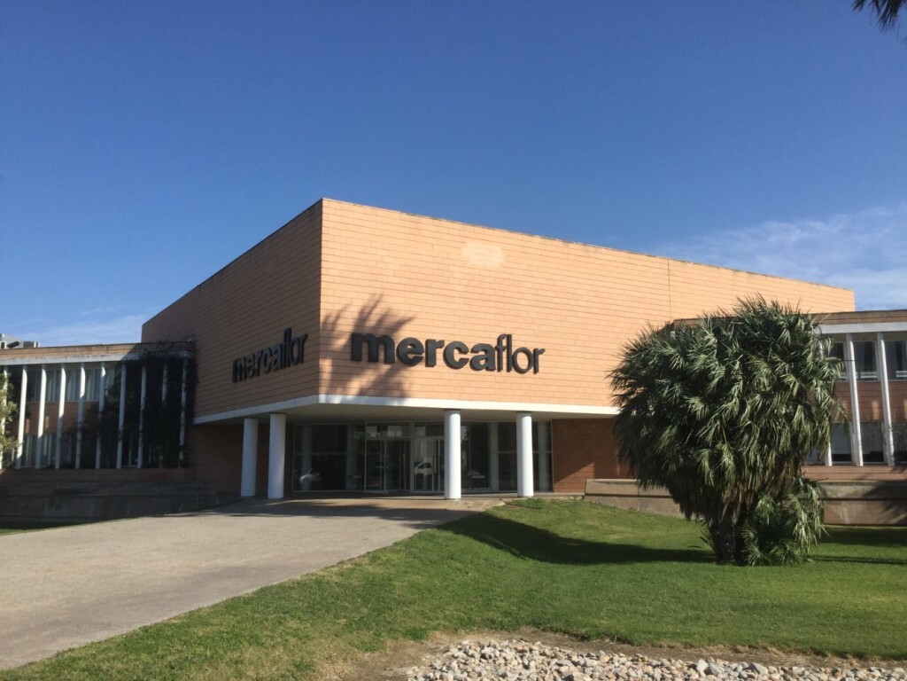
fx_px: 812
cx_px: 454
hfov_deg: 58.4
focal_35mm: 31
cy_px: 340
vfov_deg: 45.4
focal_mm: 3.3
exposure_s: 1/1664
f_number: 2.4
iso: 25
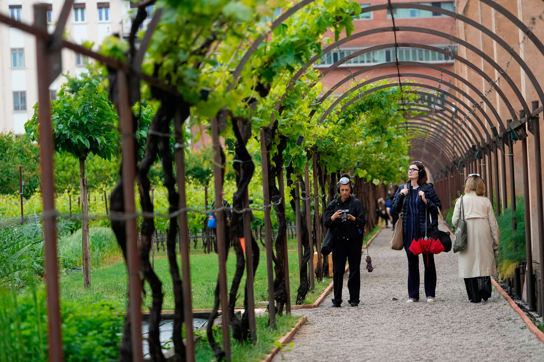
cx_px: 272
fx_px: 1888
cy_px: 181
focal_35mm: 125
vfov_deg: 11.0
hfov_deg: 16.4
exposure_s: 1/3200
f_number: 2.8
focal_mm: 125
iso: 1250
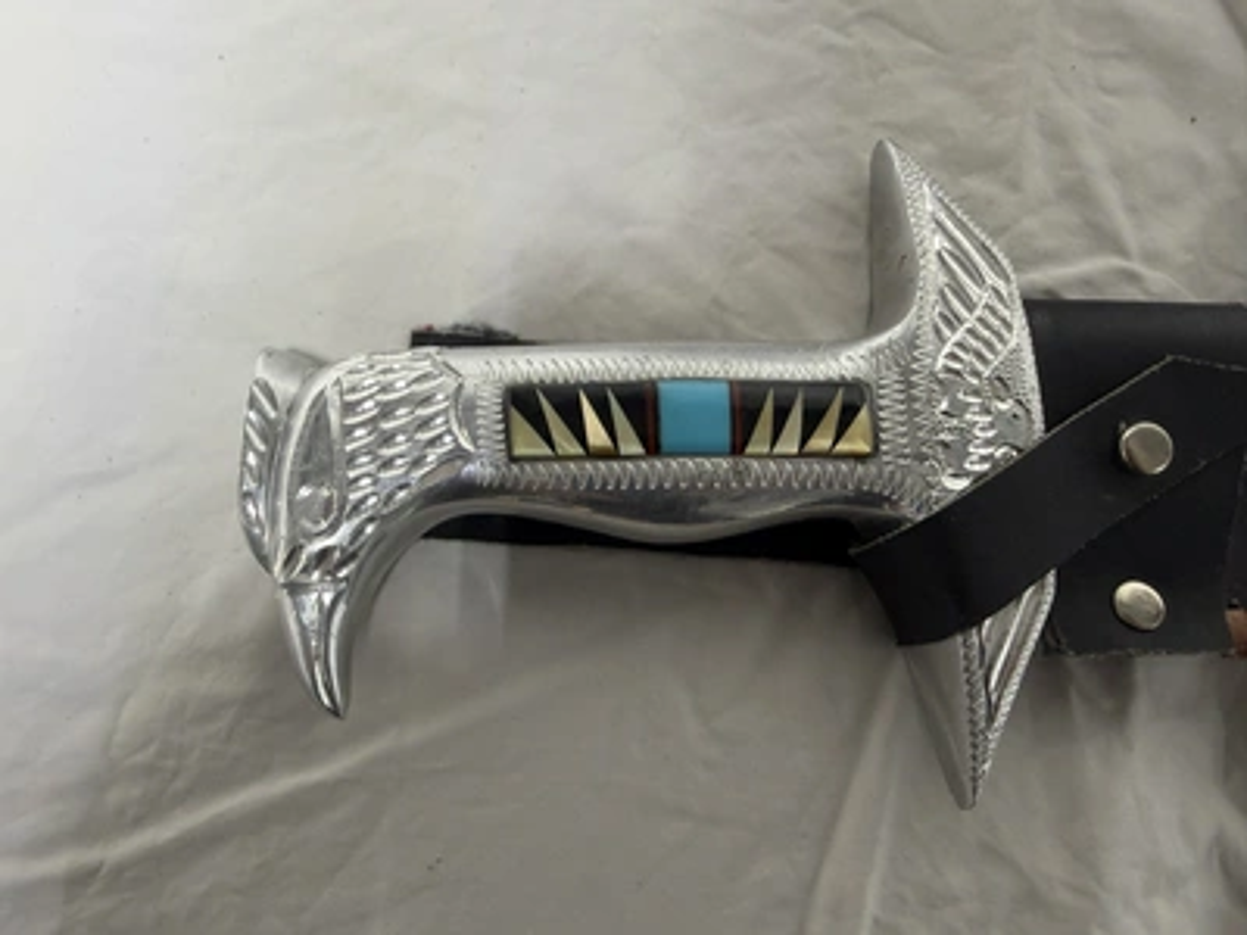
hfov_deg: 71.6
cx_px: 624
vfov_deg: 56.8
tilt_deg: -86.2
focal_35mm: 24
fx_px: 865
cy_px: 468
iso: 160
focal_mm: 2.22
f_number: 2.2
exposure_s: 1/60
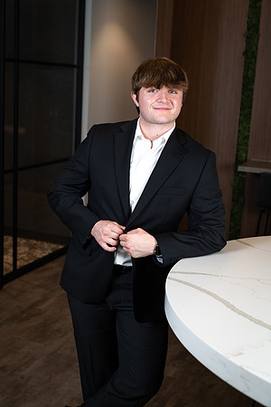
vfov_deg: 39.6
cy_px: 204
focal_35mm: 50
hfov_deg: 27.0
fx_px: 565
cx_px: 136
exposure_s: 1/125
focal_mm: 50
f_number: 4.5
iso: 100
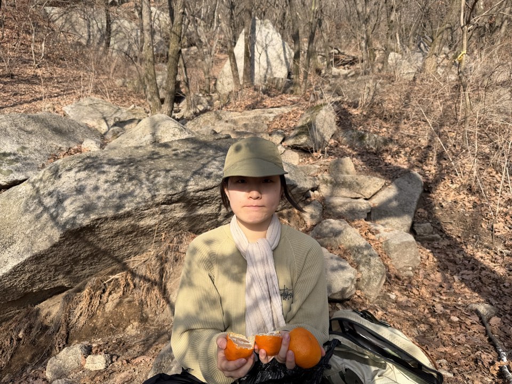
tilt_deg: +4.0
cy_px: 192
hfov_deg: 71.6
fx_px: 355
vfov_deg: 56.8
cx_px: 256
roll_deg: +0.6
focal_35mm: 24
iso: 80
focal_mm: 6.76
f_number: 1.78
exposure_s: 1/1901
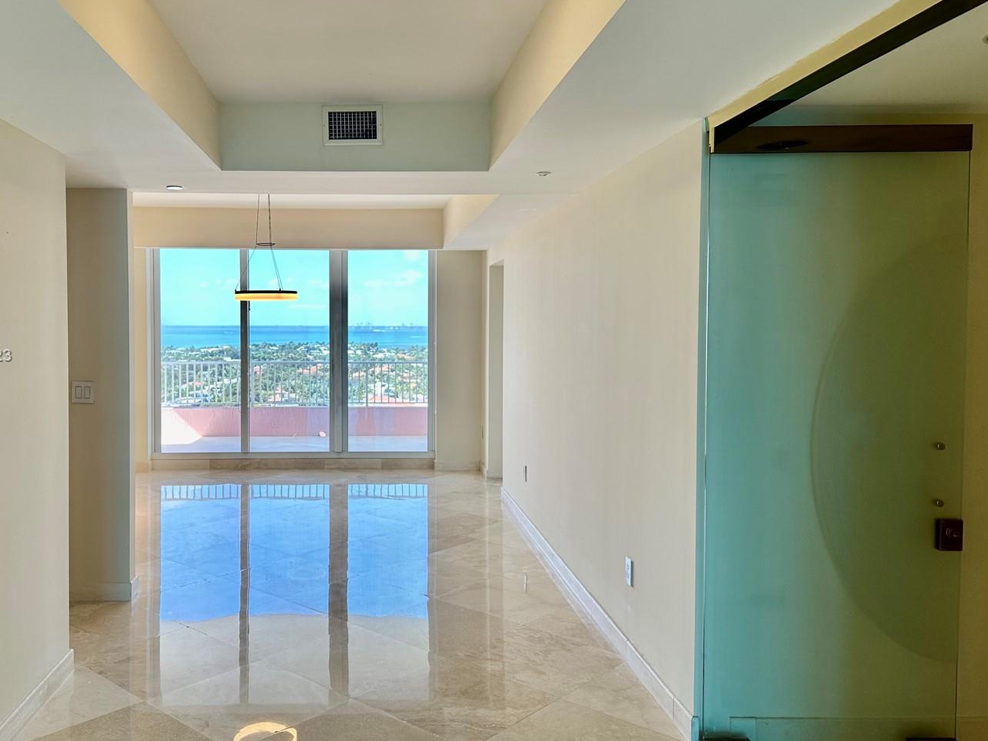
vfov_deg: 46.8
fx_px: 856
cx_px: 382
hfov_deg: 59.3
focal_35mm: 30
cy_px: 357
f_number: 1.78
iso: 64
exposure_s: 1/148
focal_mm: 6.86
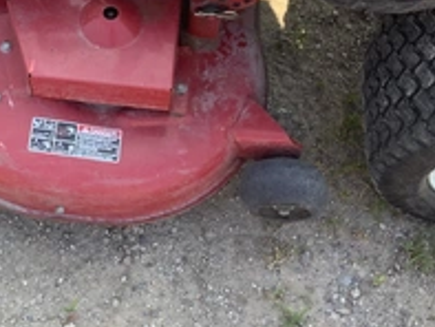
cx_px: 68
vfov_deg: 23.0
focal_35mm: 63
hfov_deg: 29.8
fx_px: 792
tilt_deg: -62.3
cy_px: 73
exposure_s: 1/124
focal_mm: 3.3
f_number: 2.4
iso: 25
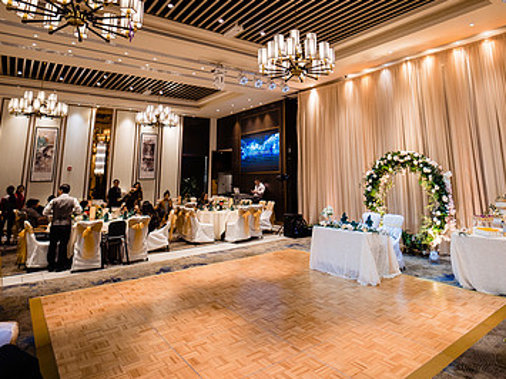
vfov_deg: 58.9
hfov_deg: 75.5
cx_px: 306
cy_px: 110
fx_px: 321
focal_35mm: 22
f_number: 2.8
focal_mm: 14
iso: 1250
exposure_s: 1/160
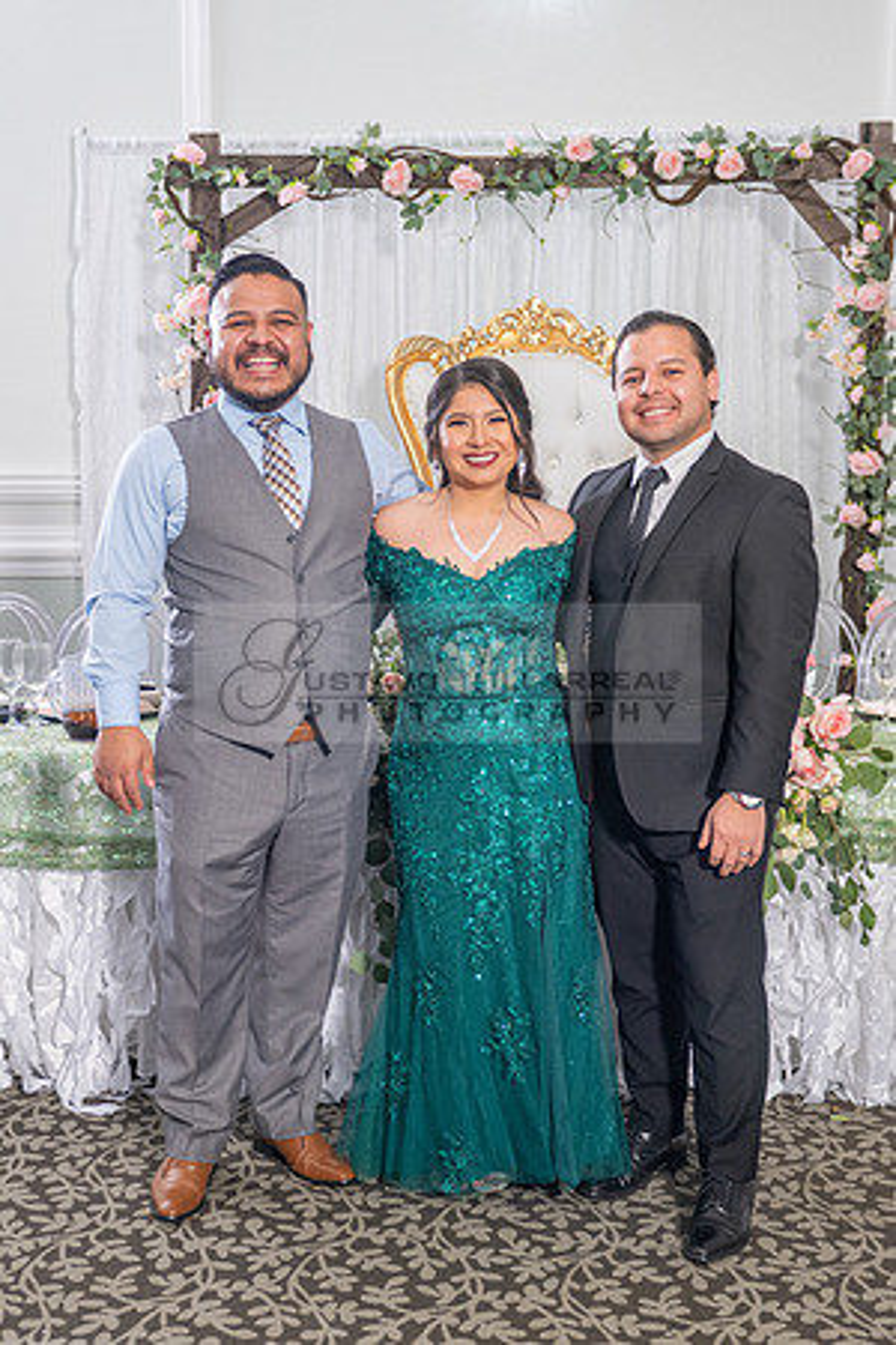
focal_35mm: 51
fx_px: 1905
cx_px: 347
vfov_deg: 38.7
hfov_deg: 26.4
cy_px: 789
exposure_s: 1/160
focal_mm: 29
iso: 400
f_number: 3.5
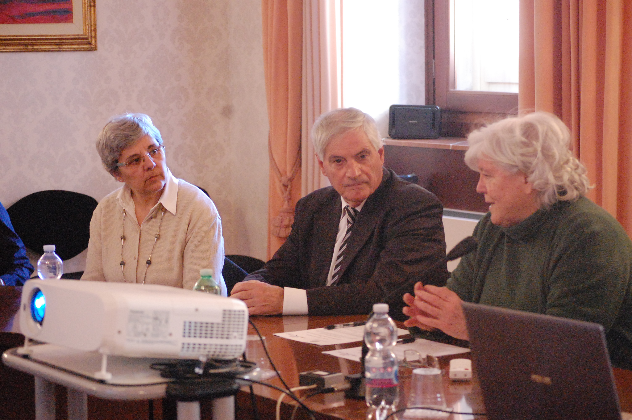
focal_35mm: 150
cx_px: 316
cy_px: 210
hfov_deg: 13.7
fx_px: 2631
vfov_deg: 9.1
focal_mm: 100
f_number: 4.5
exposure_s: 1/60
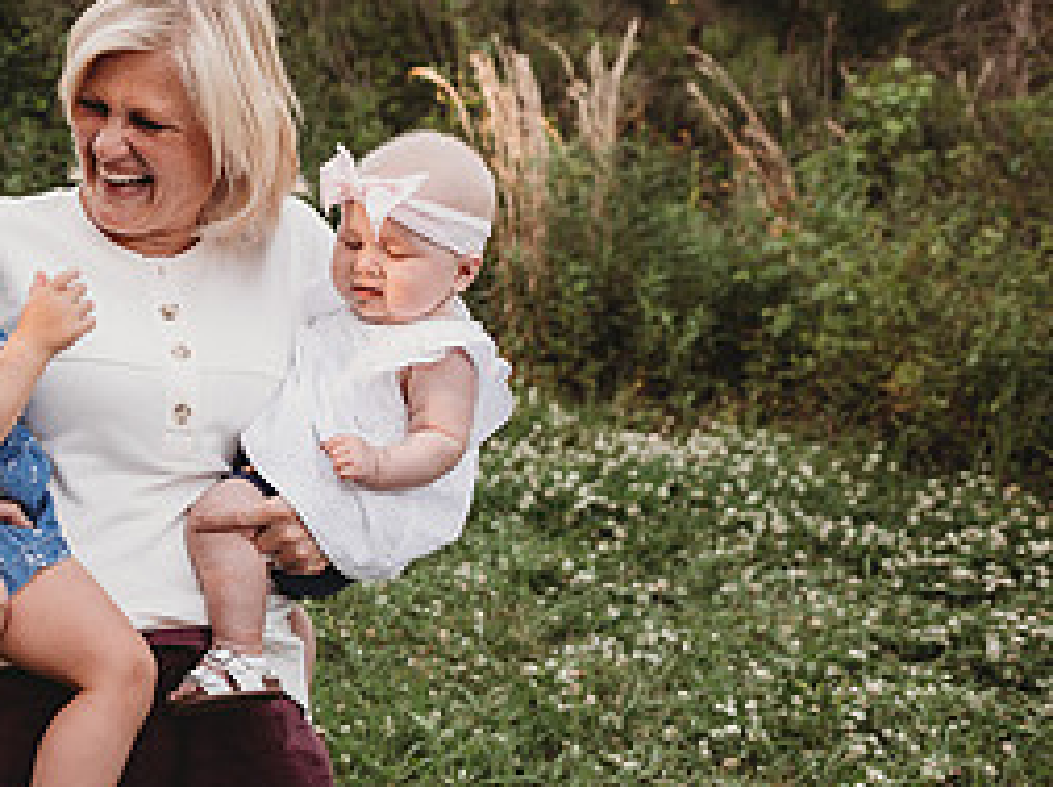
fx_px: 1610
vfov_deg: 27.4
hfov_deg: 32.1
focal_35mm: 53
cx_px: -96
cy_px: 356
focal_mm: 24
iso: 160
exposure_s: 1/250
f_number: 2.8
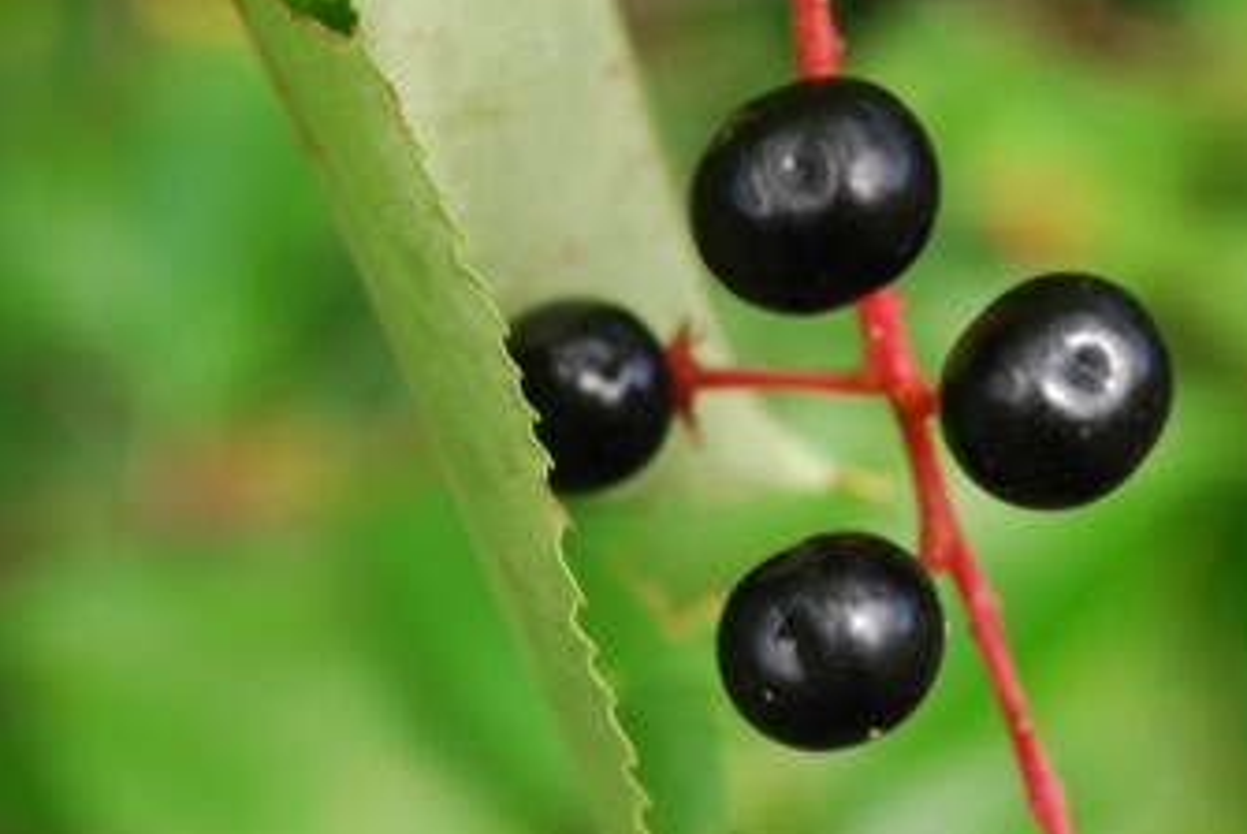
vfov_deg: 13.9
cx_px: 737
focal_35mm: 99
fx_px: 3418
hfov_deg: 20.7
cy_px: 346
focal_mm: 55
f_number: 8
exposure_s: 1/60
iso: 180
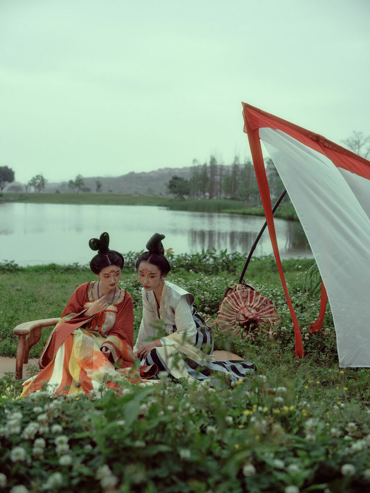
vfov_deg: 46.8
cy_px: 246
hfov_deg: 36.0
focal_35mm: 40
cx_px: 185
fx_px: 570
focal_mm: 50
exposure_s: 1/800
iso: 400
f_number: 3.5
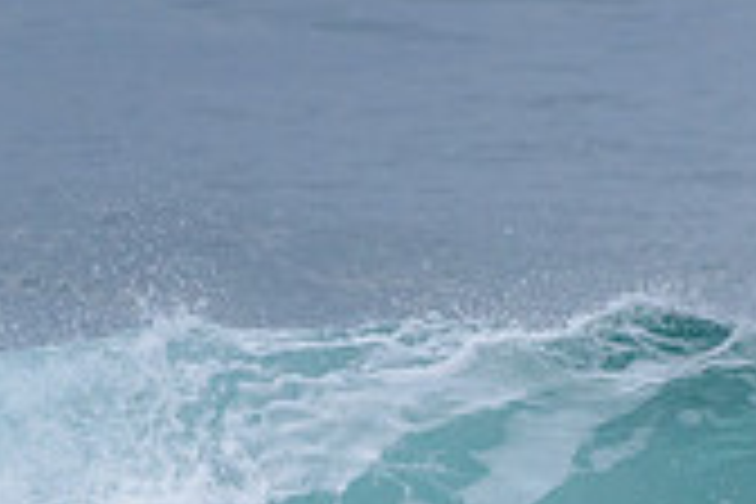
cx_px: 613
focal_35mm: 2117
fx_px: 44454
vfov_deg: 0.6
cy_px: 665
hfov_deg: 1.0
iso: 1100
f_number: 5.6
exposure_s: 1/2000
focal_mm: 500
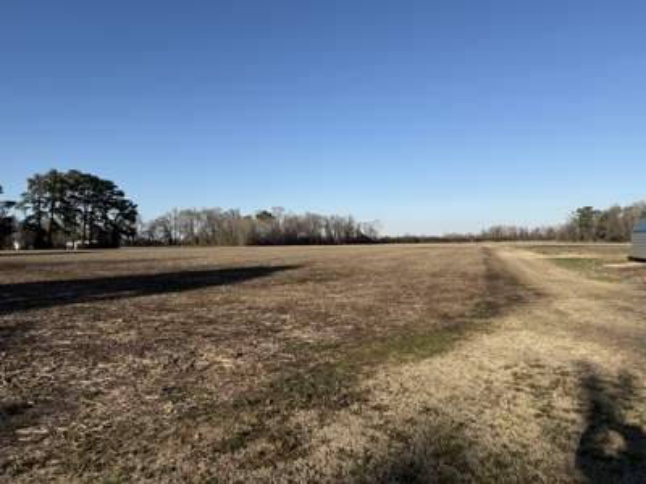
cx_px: 323
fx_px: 448
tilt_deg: -0.6
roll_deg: +0.9
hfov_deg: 71.6
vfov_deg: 56.8
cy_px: 242
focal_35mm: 24
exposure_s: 1/5319
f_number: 1.78
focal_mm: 6.76
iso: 80
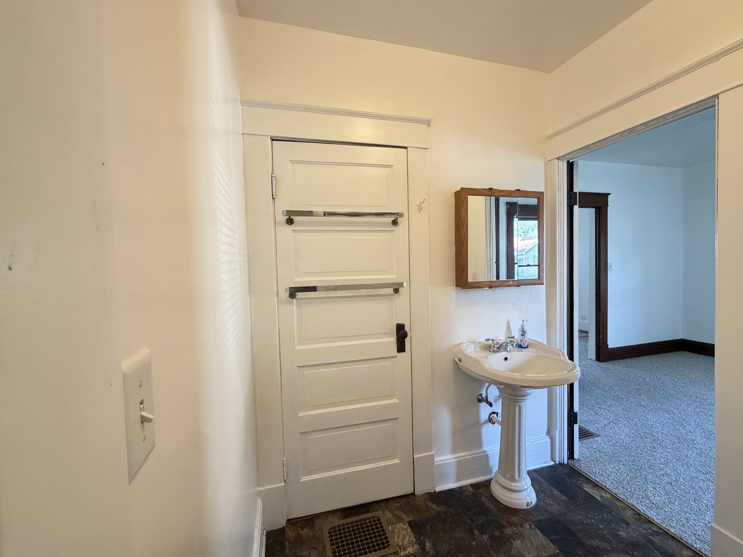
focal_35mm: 15
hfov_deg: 98.2
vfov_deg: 81.7
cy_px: 274
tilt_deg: -1.1
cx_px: 371
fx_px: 322
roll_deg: +2.6
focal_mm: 2.22
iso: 400
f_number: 2.2
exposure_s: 1/60
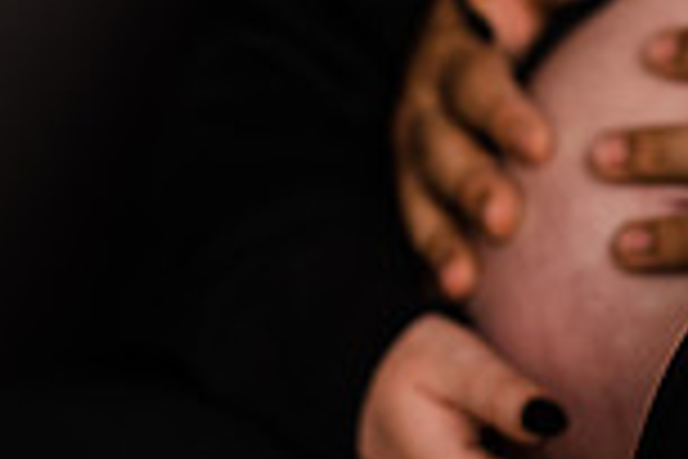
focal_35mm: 189
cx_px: 746
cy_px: -338
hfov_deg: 10.8
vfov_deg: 7.1
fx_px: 3612
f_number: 2.5
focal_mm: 50
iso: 200
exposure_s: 1/160
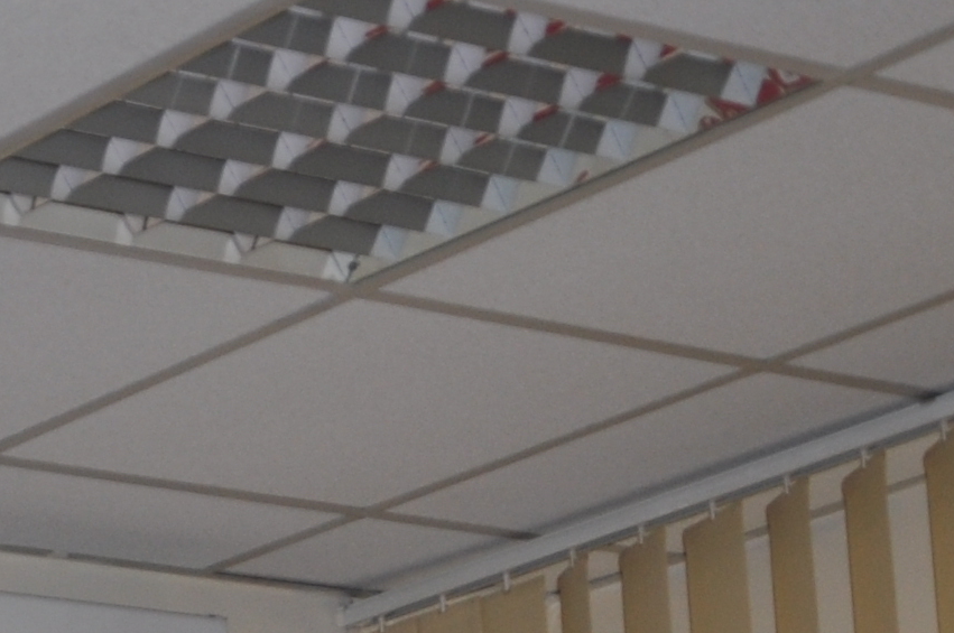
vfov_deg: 9.2
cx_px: -863
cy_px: 1405
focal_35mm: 136
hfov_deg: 13.3
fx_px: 3599
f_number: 3.5
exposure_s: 1/60
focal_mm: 18
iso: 200
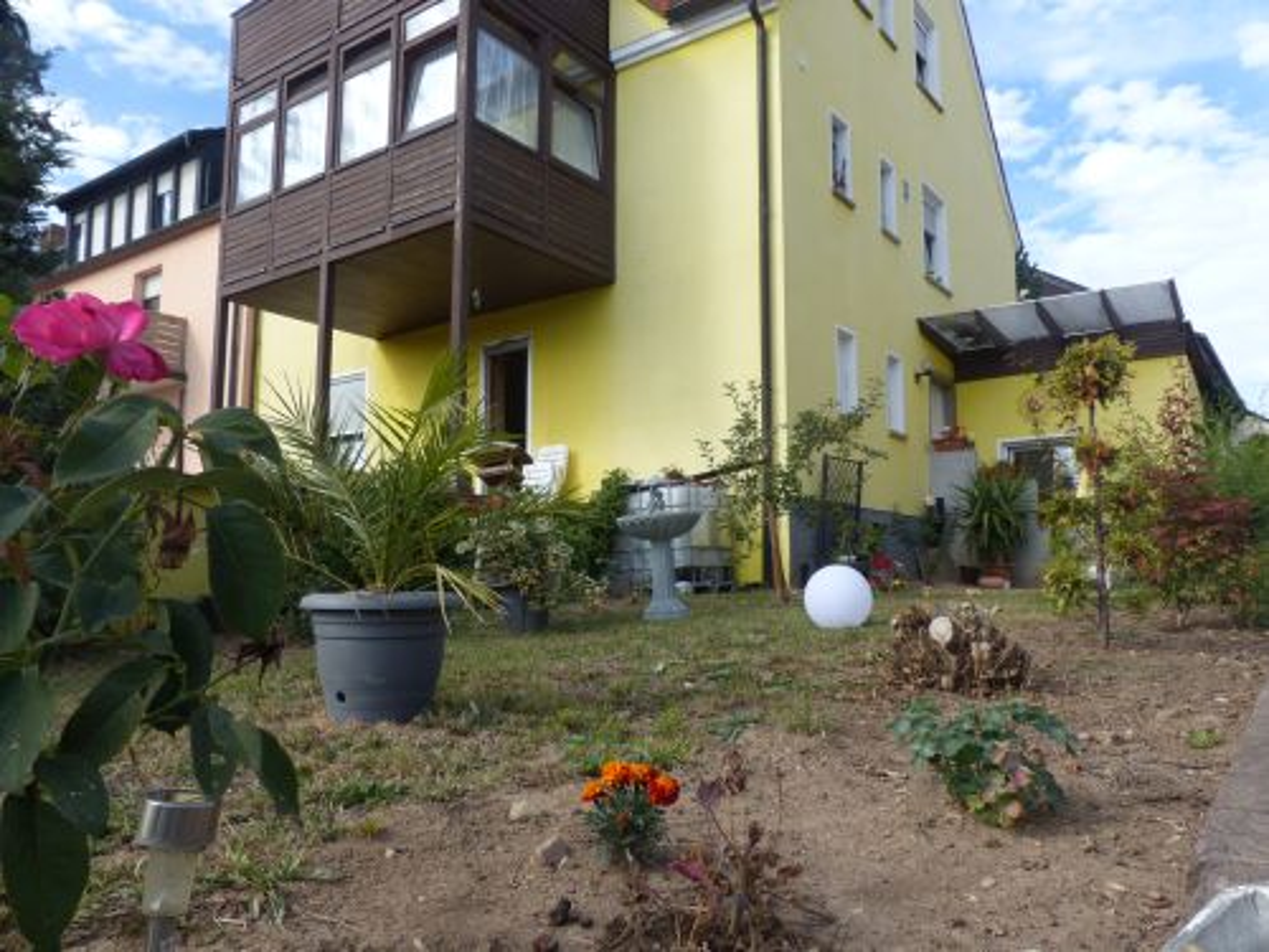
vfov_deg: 54.9
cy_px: 476
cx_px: 634
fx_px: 916
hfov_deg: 69.4
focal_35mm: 25
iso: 100
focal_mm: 4.5
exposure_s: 1/400
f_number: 4
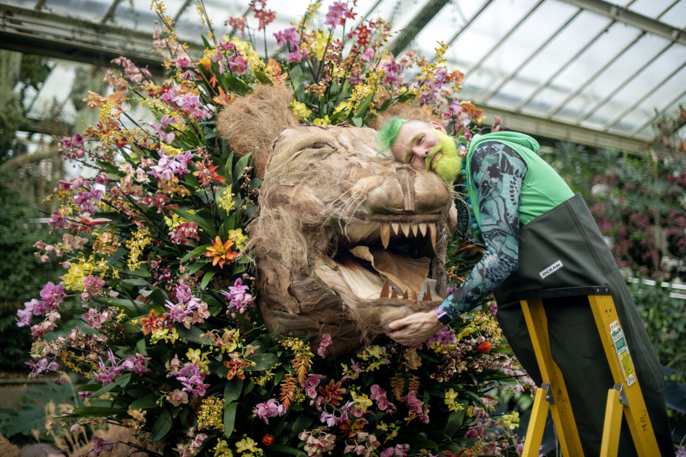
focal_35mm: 50
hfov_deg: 39.6
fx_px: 953
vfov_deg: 27.0
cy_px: 228
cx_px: 343
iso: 100
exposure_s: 1/500
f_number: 1.4
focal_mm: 50
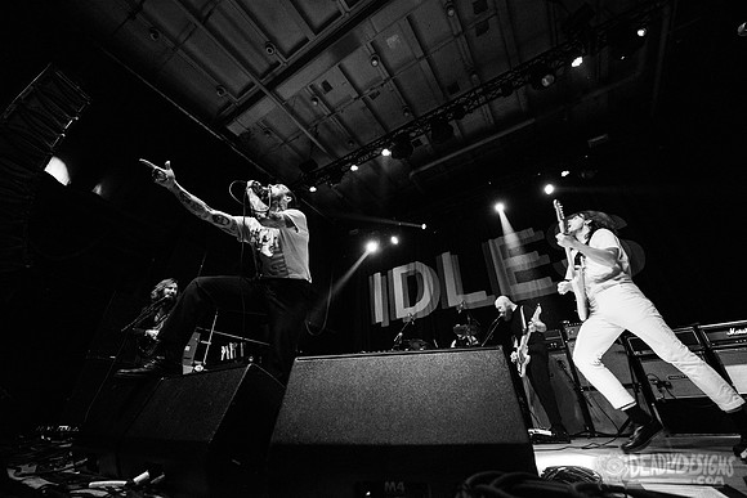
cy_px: 249
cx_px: 374
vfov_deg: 81.2
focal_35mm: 14
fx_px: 291
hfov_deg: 104.2
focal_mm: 14
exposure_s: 1/200
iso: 1600
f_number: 3.2
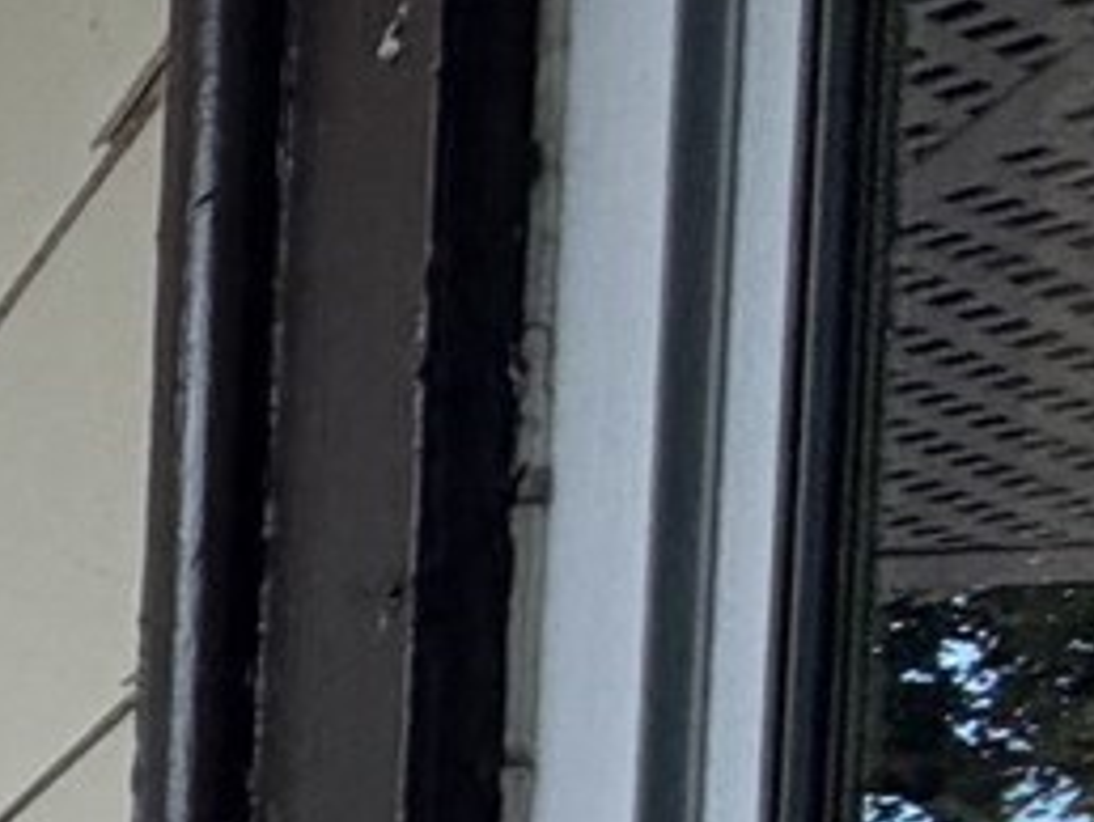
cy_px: 1945
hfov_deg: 11.2
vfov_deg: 11.3
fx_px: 3511
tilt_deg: -3.3
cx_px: -2154
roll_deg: -0.4
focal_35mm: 111
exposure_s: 1/121
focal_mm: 2.22
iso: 64
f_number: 2.2
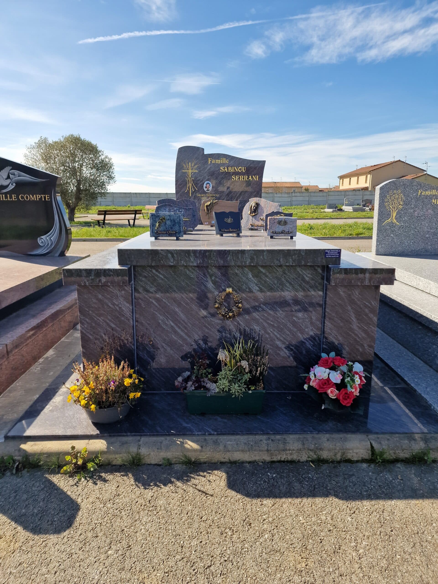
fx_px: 388
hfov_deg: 58.9
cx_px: 219
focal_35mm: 23
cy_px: 292
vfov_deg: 73.9
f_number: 1.8
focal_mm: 6.4
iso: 50
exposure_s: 1/788
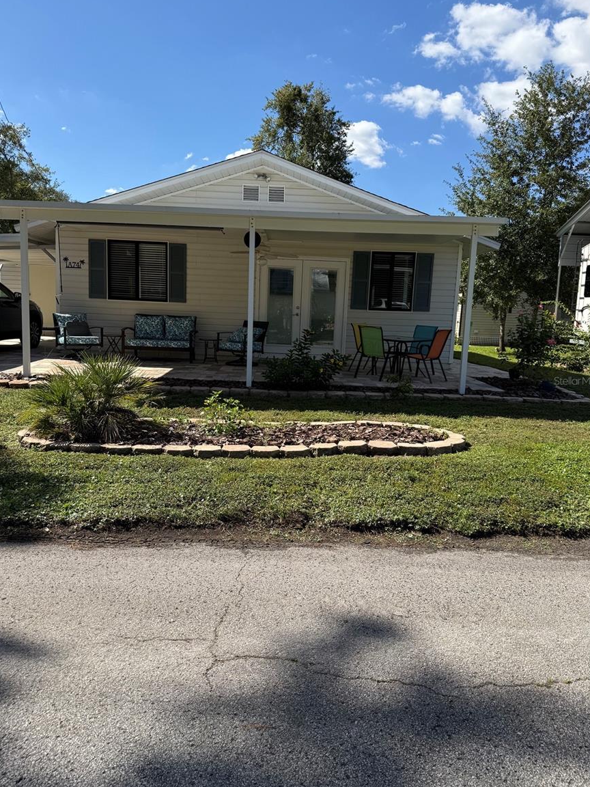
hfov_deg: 54.9
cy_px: 381
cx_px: 295
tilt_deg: -8.4
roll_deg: -2.4
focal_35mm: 25
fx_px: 568
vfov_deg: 69.4
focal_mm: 6.76
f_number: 1.78
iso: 80
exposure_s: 1/3584
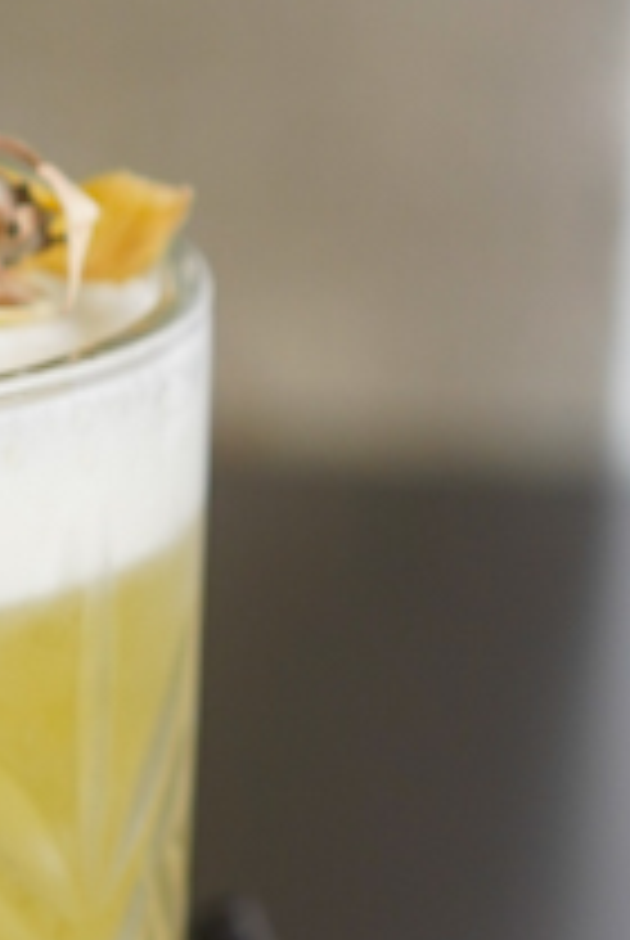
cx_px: -493
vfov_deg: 7.6
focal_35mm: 269
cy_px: 1075
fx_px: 7037
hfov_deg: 5.1
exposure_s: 1/160
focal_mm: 55
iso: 400
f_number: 4
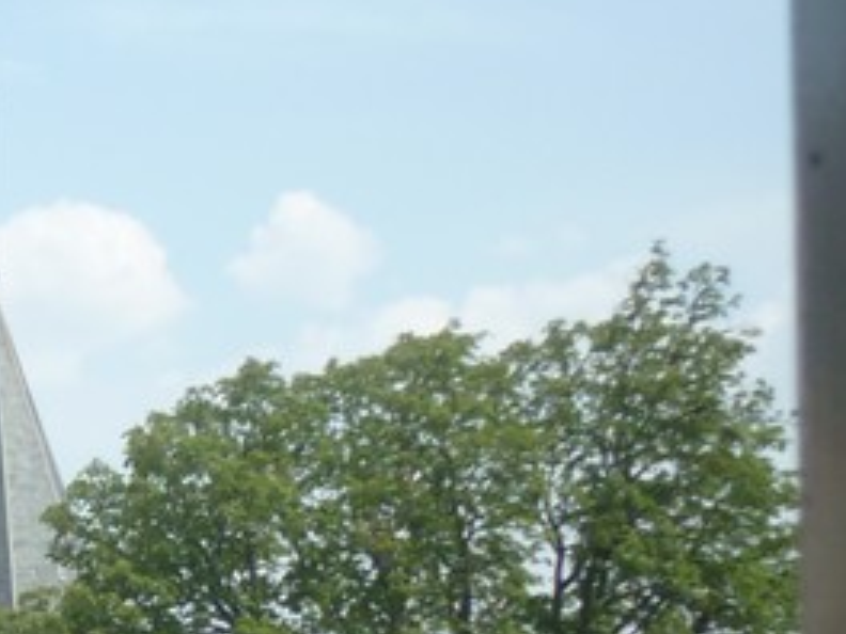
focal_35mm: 128
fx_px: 3128
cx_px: -654
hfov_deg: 13.8
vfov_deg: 11.2
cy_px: 906
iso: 80
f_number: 8
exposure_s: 1/125
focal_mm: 5.5
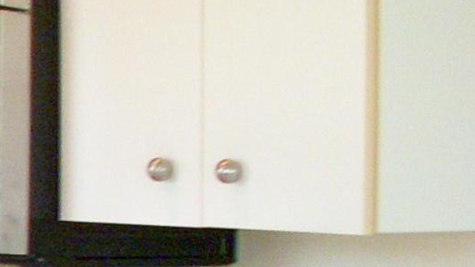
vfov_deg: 5.7
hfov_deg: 9.2
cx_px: -661
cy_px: 383
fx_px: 2657
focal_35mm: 211
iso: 160
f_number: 3.3
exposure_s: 1/30
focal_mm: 6.3
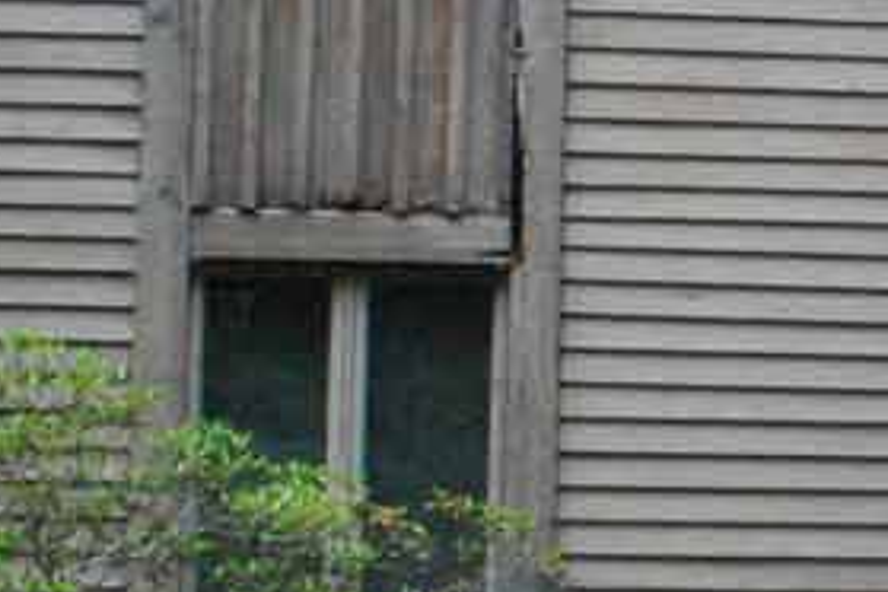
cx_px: 1413
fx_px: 4292
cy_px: 201
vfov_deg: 7.9
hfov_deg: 11.2
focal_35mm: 174
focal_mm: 18
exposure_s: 1/500
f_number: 13
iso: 1600
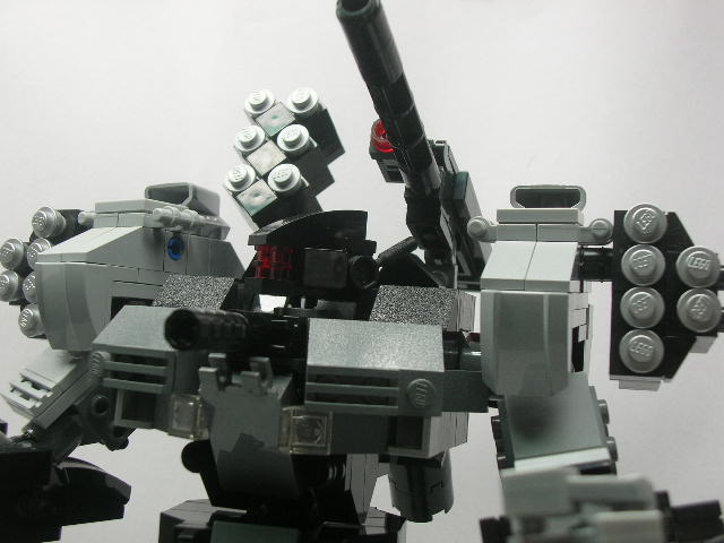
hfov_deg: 39.7
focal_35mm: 48
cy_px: 272
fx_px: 1004
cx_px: 362
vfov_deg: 30.3
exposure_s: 1/19
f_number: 3.2
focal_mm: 8
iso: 50
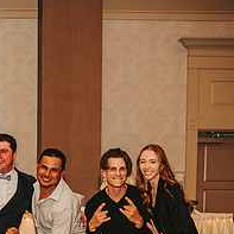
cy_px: 219
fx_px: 535
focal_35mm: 70
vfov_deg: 23.9
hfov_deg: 22.6
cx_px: -49
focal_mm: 28
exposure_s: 1/60
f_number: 2.8
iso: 500
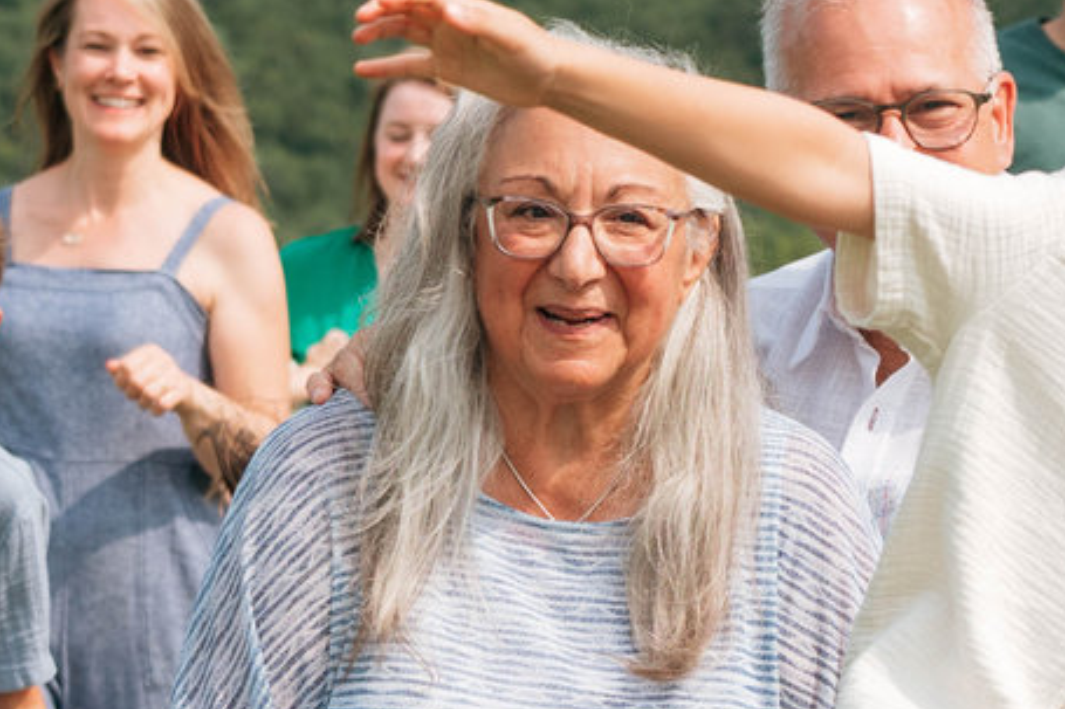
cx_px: 577
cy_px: 632
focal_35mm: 234
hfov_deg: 8.8
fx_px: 6920
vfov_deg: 5.9
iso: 64
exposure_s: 1/1250
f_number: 3.2
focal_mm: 41
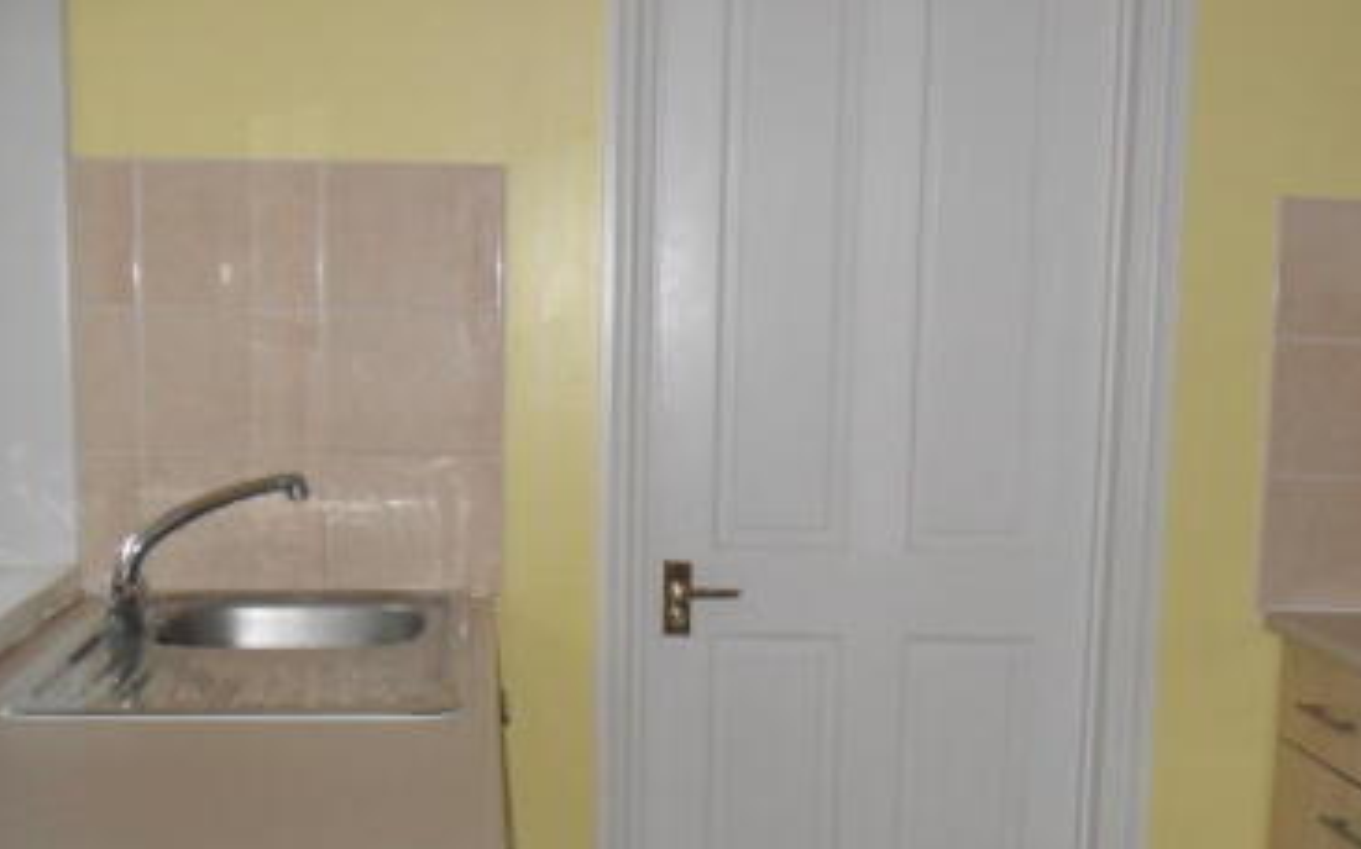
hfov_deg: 34.2
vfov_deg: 21.4
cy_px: 777
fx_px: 2187
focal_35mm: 59
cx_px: 929
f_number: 2.8
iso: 200
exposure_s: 1/45
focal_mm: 6.2
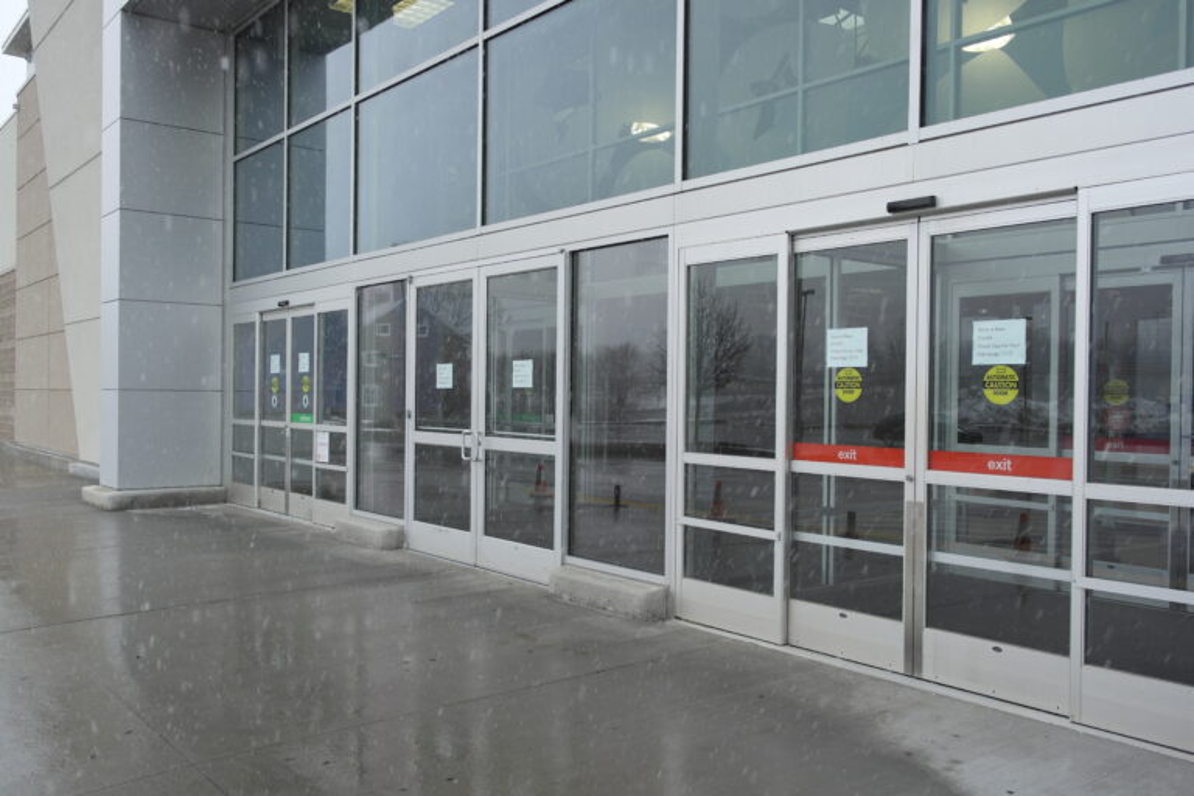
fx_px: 995
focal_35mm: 30
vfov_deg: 43.6
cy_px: 398
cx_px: 597
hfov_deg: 61.9
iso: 100
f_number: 4
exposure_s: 1/100
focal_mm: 20
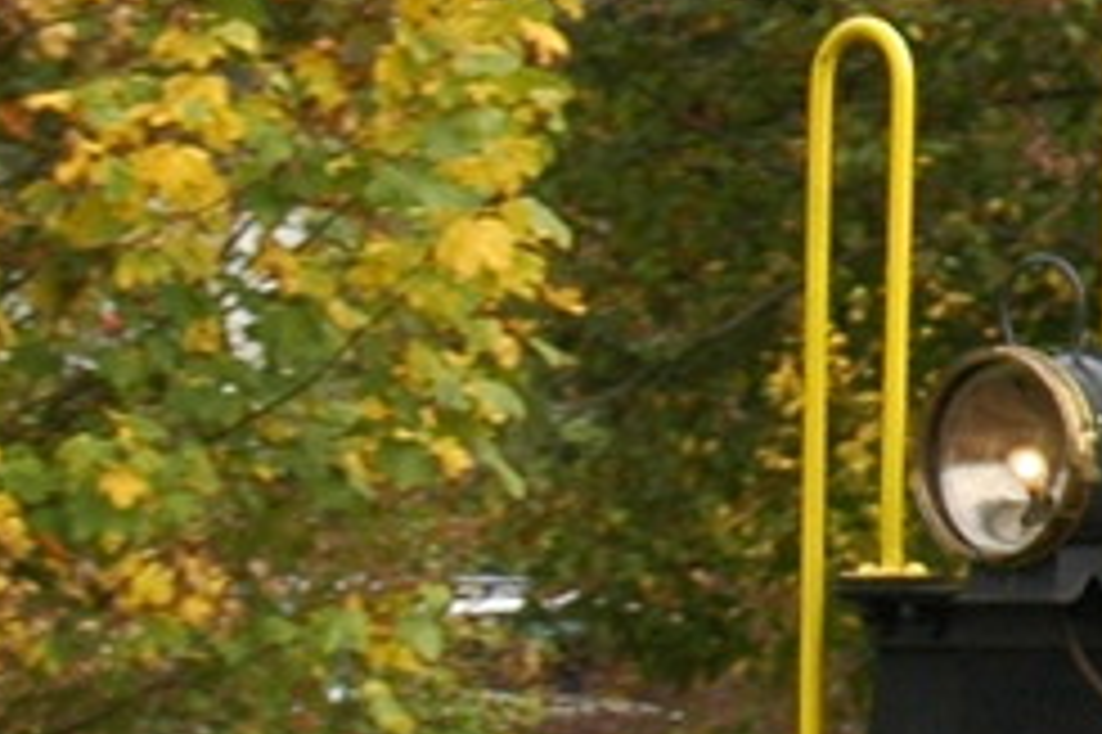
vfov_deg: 3.8
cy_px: 106
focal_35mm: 365
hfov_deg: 5.3
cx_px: 3531
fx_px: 11163
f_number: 8
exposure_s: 1/250
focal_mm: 31
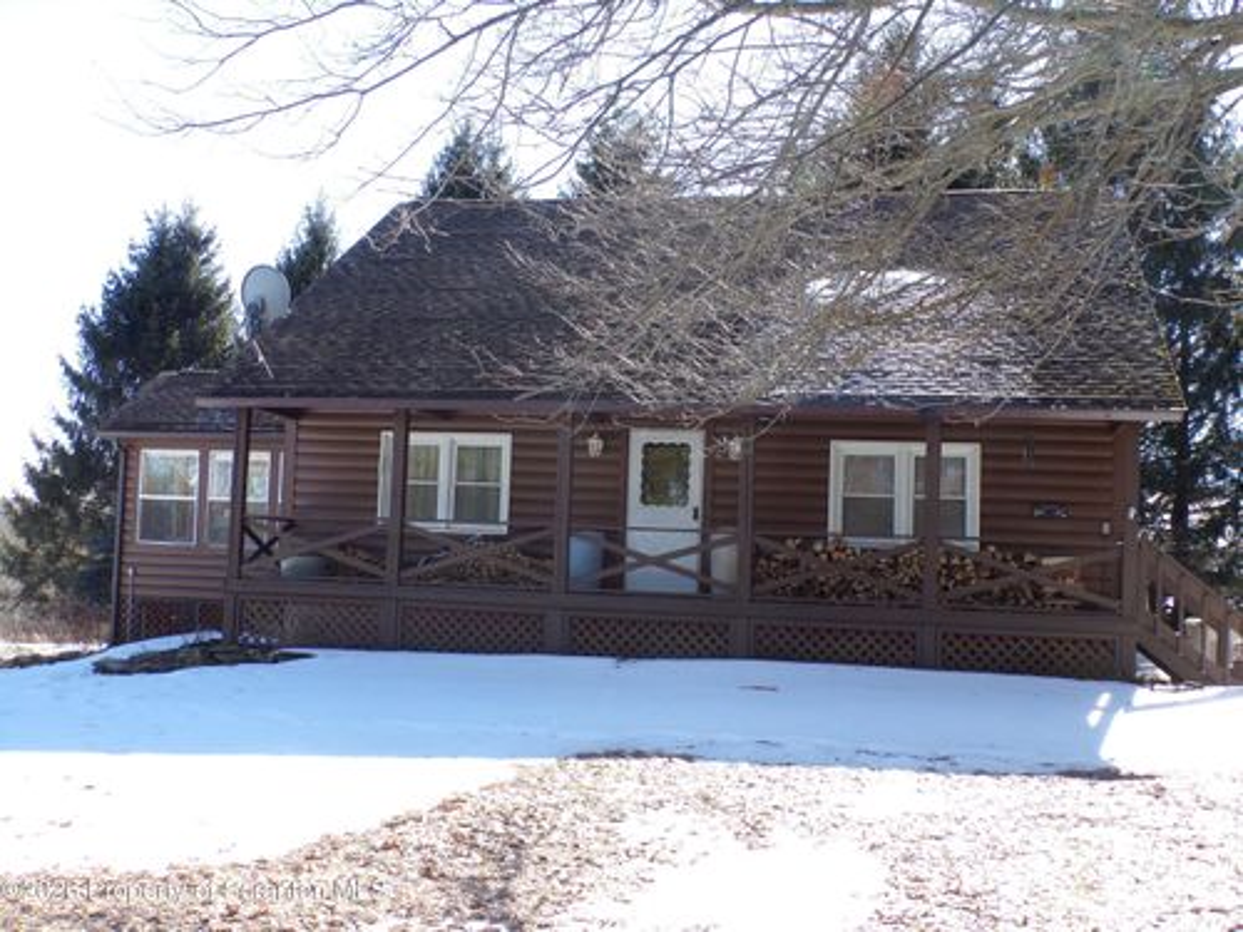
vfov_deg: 38.7
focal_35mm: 37
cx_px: 622
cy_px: 466
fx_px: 1329
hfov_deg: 50.1
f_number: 4.7
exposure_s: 1/125
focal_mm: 6.6
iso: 80
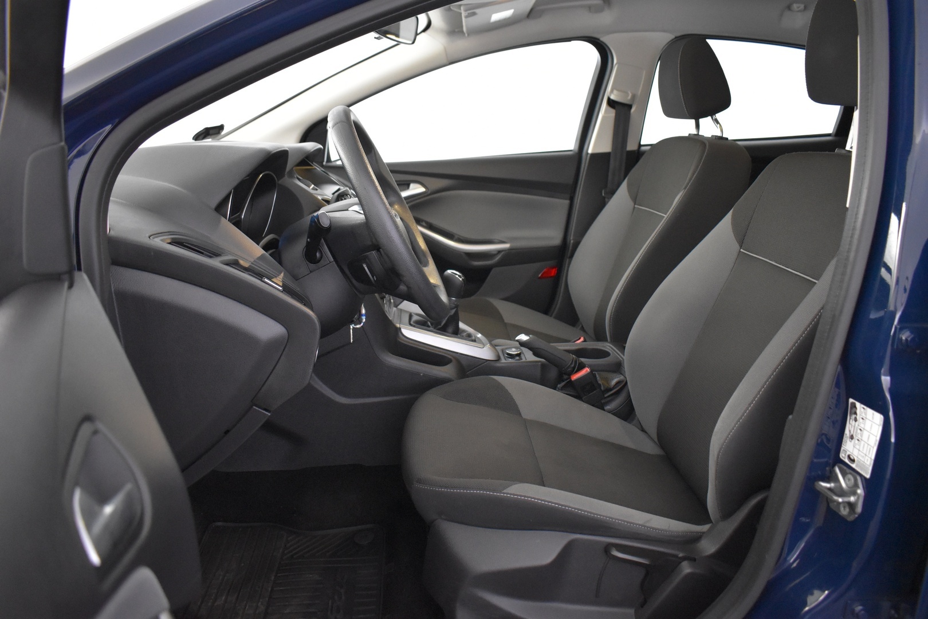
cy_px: 310
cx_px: 464
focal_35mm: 27
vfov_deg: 47.9
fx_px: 696
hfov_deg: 67.4
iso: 3200
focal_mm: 18
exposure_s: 1/20
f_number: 3.5
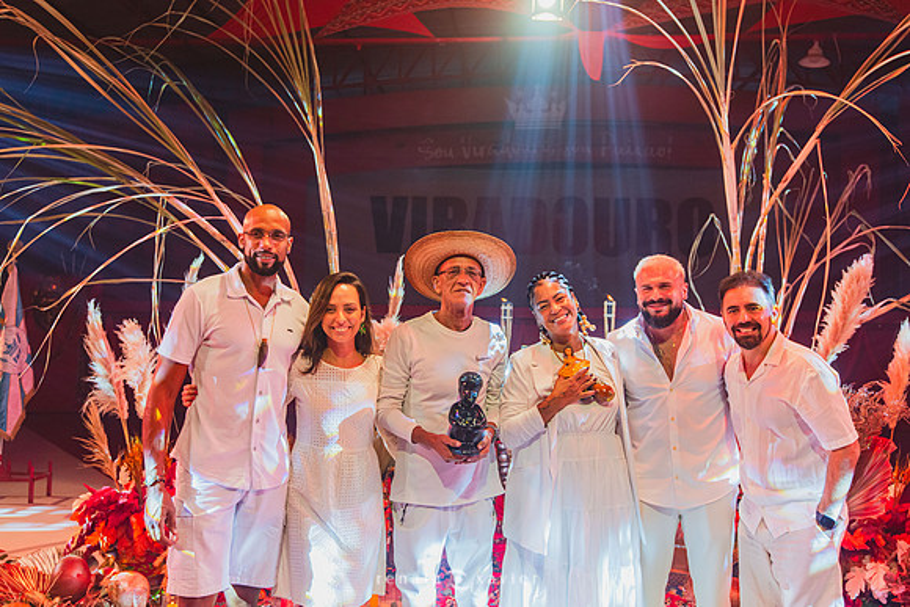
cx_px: 455
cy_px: 304
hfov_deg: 54.4
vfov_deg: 37.9
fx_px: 885
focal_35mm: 35
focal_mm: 35
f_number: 4
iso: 2000
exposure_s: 1/200
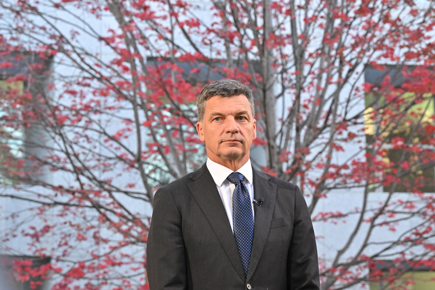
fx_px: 1389
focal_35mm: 115
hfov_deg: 17.8
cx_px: 218
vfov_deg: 11.9
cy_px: 145
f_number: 9
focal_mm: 115
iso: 5000
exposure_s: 1/320
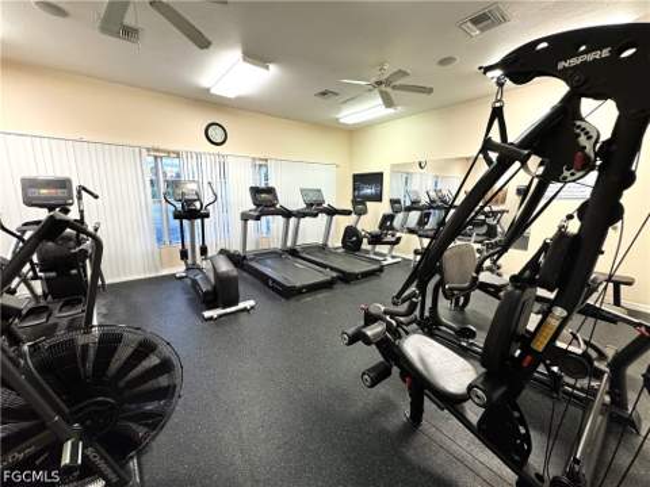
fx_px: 263
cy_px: 244
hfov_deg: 102.1
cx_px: 325
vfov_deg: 85.7
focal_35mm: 14
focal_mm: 2.22
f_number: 2.2
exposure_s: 1/60
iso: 250
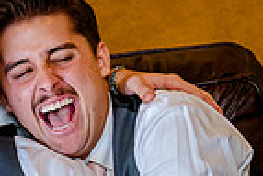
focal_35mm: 194
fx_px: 1420
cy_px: 170
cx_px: -112
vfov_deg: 7.1
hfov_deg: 10.3
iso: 1600
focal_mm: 48
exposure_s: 1/200
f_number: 4
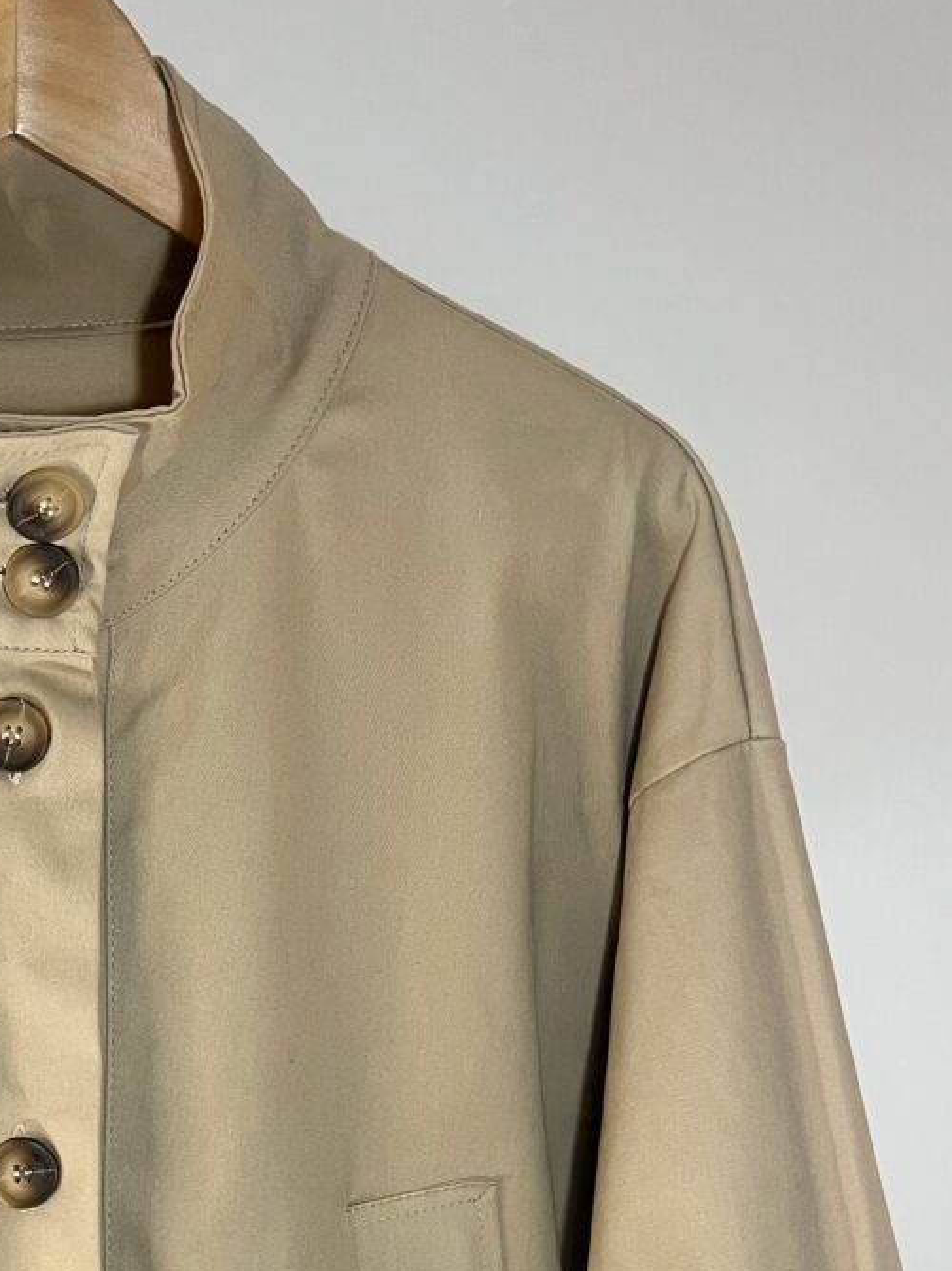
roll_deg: +0.1
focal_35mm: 55
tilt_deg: -8.4
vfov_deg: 32.9
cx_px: 9
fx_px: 2017
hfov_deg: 25.3
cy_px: 1172
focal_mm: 5.1
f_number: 1.6
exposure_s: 1/50
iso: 80
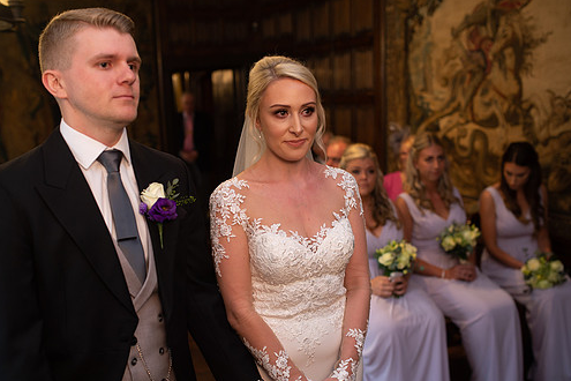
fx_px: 650
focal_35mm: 41
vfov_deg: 32.6
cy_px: 218
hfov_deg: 47.3
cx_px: 254
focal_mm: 35
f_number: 2.5
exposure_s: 1/100
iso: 400
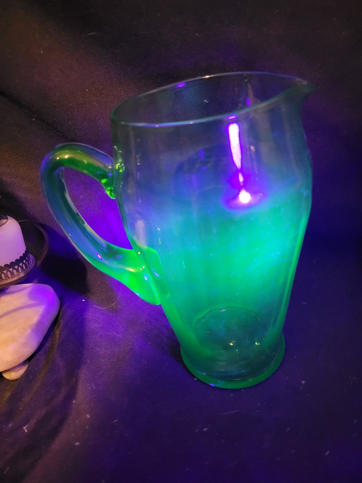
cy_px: 242
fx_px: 363
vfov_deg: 67.3
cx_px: 181
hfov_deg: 53.1
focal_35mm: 26
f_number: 1.8
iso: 1000
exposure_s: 1/25
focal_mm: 5.4
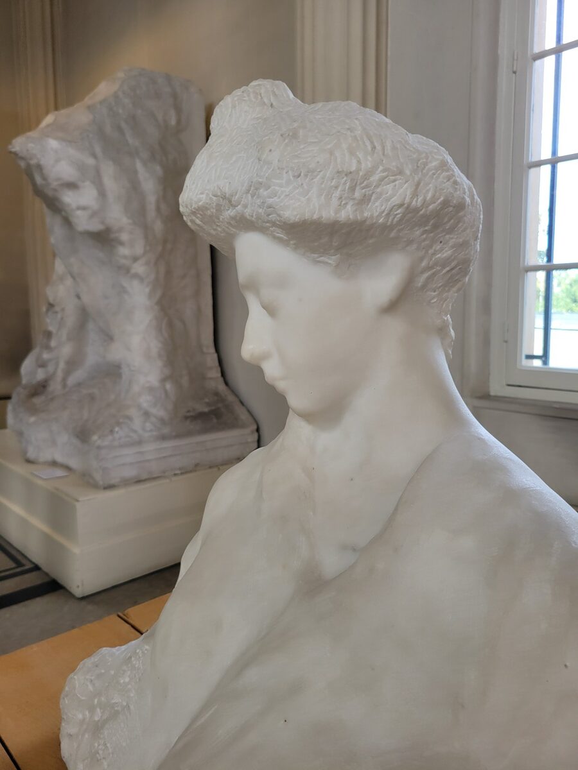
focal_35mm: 26
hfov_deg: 53.1
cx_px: 289
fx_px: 579
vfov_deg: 67.3
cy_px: 385
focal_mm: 5.4
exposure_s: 1/125
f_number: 1.8
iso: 40
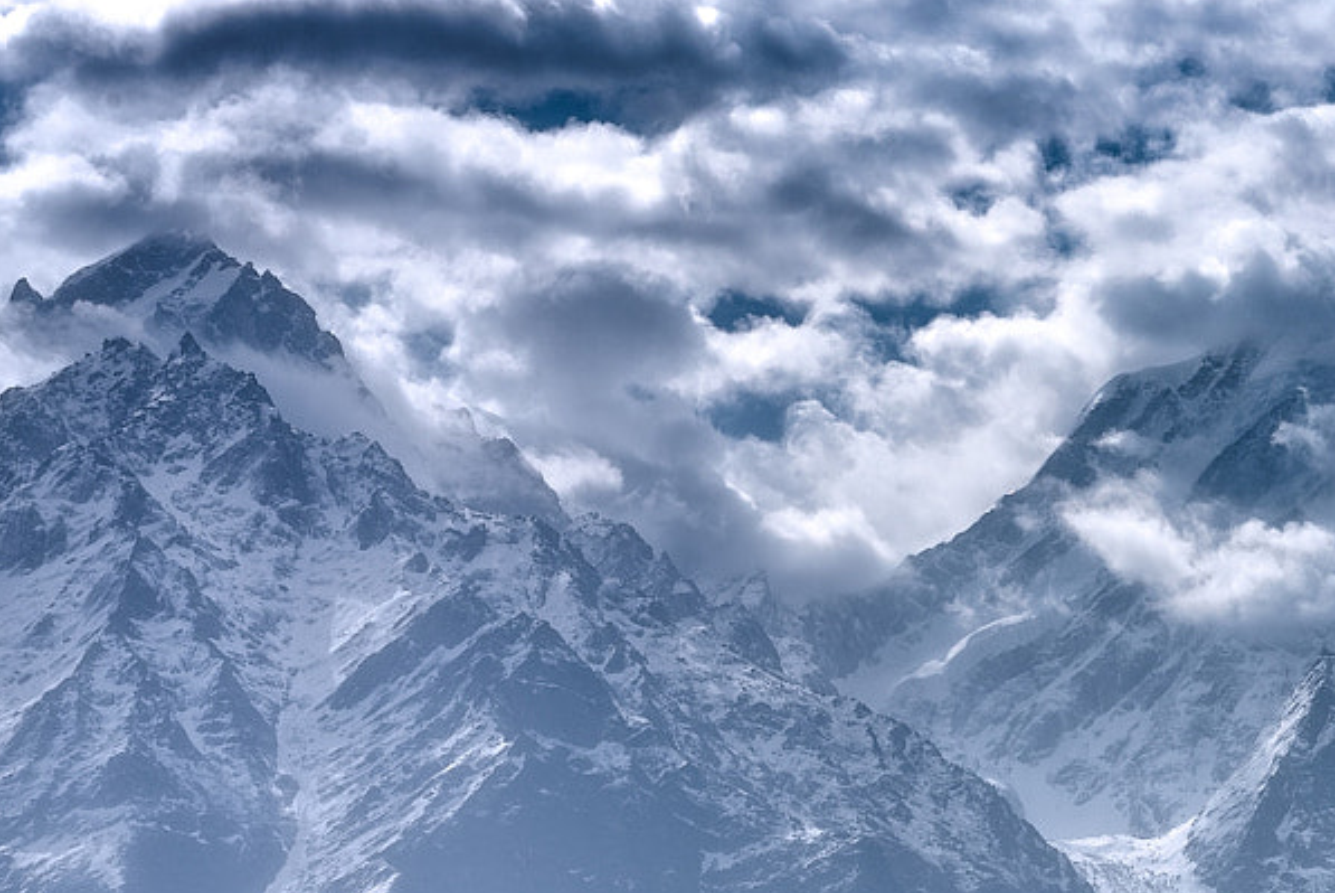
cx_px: 1270
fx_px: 4973
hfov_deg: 15.1
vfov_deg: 10.1
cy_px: 994
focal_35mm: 134
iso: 100
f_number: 16
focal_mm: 50
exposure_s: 1/250
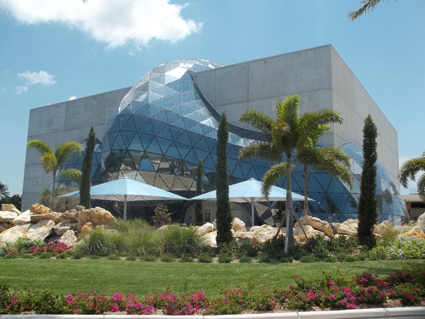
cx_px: 212
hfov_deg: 55.4
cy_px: 160
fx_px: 405
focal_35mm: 33
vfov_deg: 42.9
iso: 64
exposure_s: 1/160
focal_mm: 5.9
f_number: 8
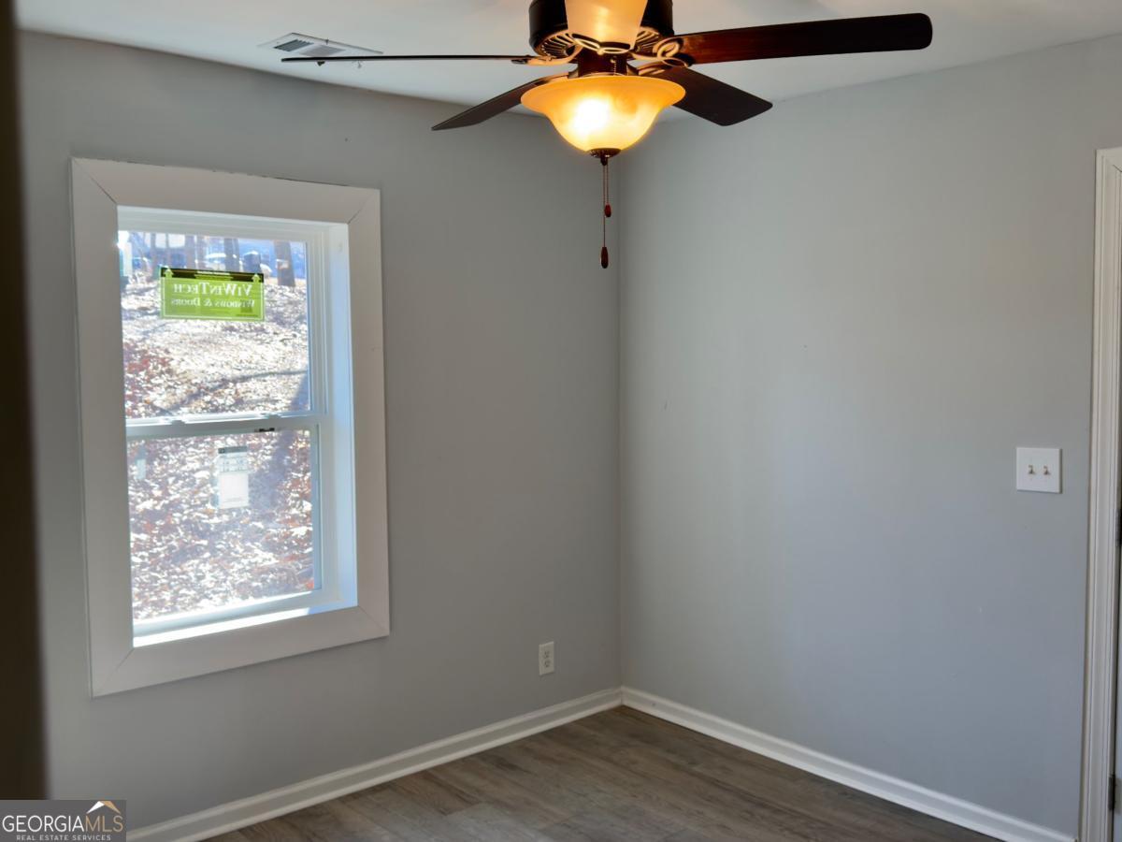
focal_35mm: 36
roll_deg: +0.6
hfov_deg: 51.4
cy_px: 421
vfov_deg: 39.7
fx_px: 1167
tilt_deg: -4.2
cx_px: 561
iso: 64
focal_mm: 6.76
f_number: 1.78
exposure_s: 1/120
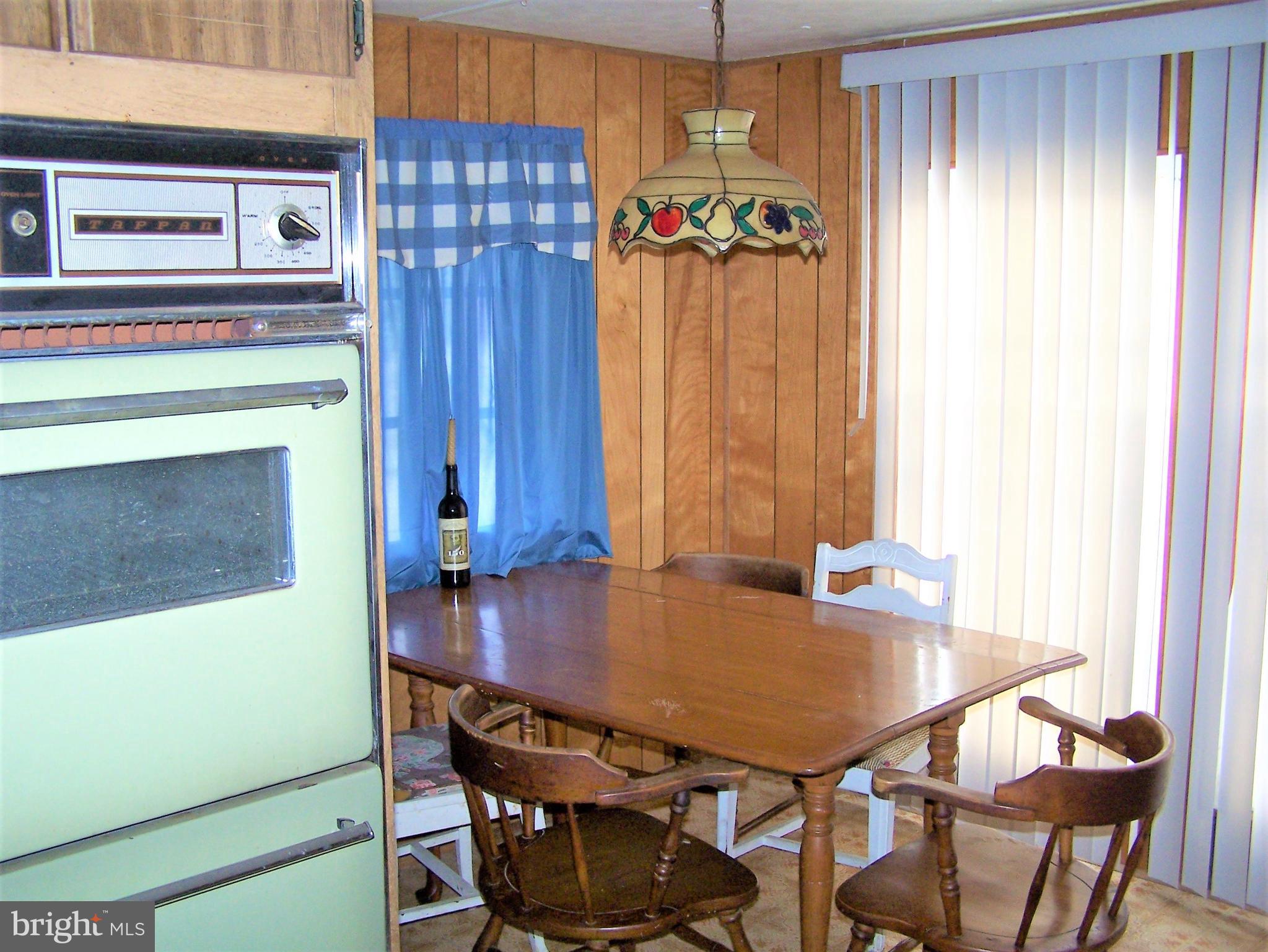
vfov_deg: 37.7
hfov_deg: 49.0
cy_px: 476
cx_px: 634
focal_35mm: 38
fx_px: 1392
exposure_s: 1/60
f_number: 2.8
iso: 140
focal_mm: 6.3
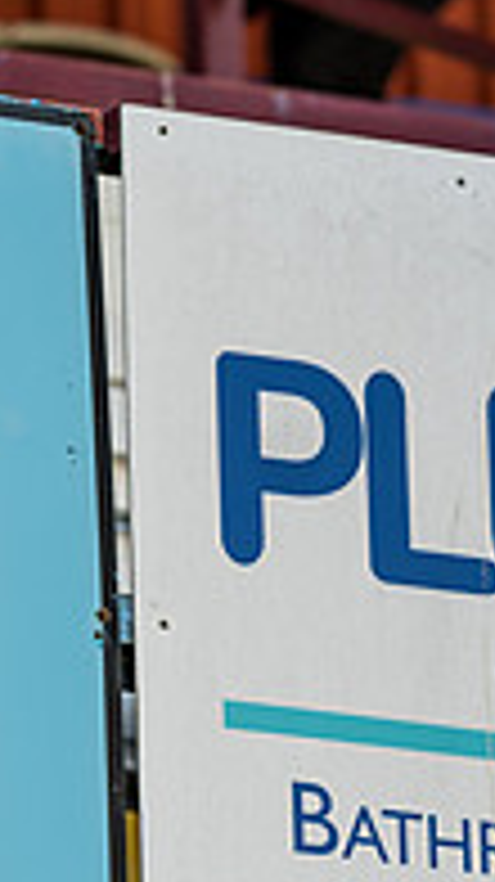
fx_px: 11687
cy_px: 958
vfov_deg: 4.3
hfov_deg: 2.4
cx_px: -527
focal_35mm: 500
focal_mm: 135
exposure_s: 1/250
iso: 50
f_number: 3.5
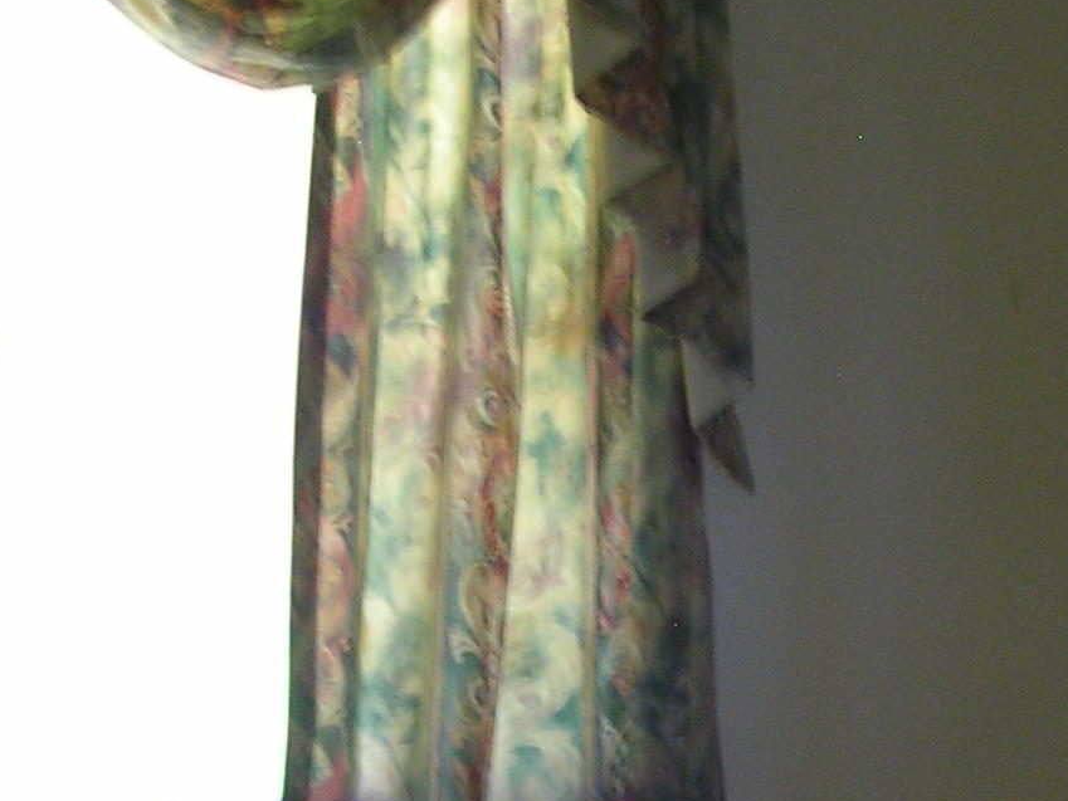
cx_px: 977
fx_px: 3579
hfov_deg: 16.7
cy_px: 812
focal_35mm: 116
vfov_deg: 12.6
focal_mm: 6.3
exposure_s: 1/4
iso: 65
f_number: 3.2
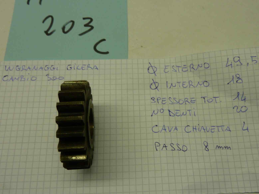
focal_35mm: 33
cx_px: 141
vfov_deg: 42.9
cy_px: 96
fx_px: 247
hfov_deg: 55.3
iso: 80
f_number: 3.3
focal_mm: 4.1
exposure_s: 1/50
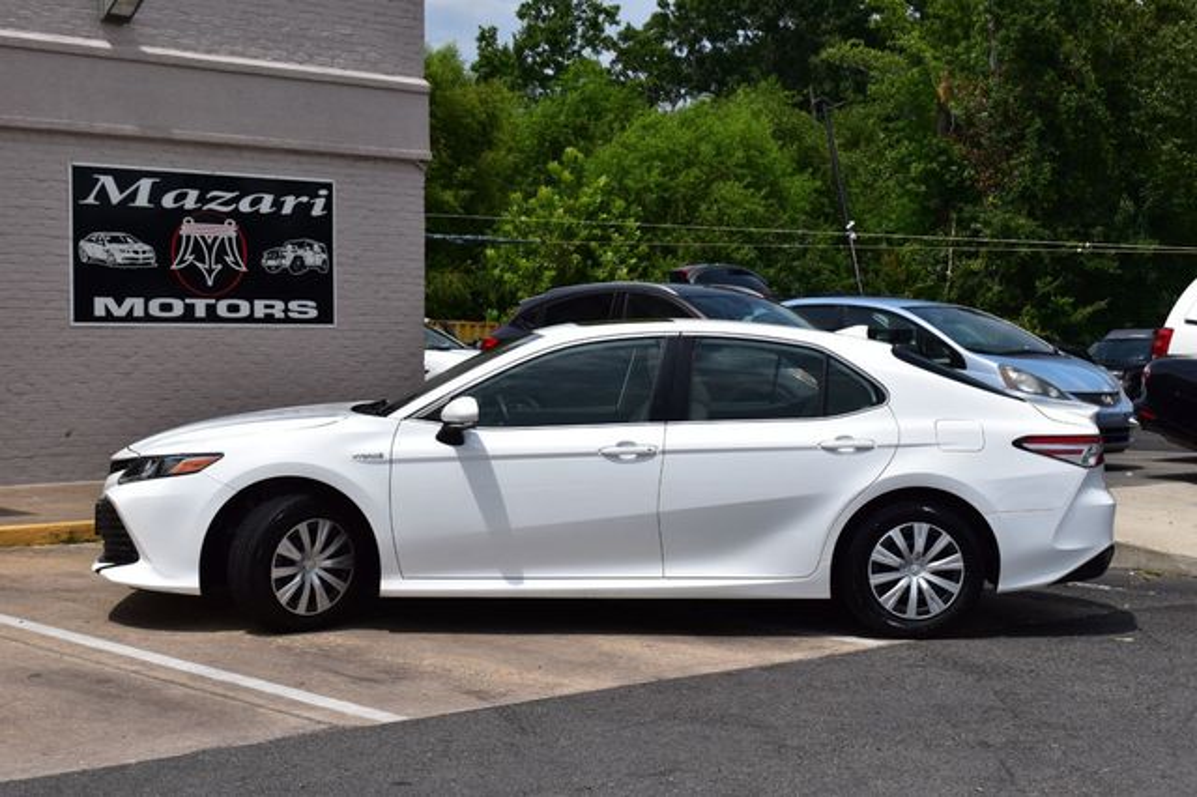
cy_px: 398
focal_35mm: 60
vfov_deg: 22.6
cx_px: 598
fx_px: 1994
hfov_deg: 33.4
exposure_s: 1/640
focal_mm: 40
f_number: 11
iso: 200
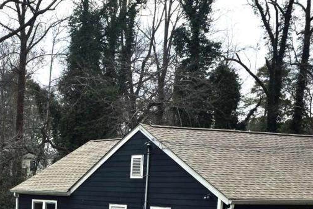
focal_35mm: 76
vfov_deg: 16.8
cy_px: 283
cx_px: -18
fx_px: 661
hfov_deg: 25.0
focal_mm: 6.3
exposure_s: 1/3972
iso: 80
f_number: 1.7
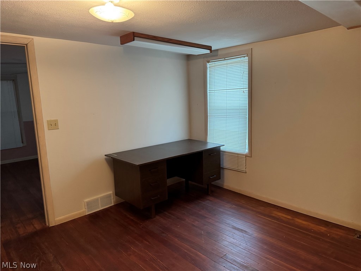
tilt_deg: -9.2
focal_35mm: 24
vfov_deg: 56.8
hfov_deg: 71.6
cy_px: 136
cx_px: 180
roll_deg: +2.1
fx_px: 250
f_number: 1.78
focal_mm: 6.76
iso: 800
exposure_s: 1/60
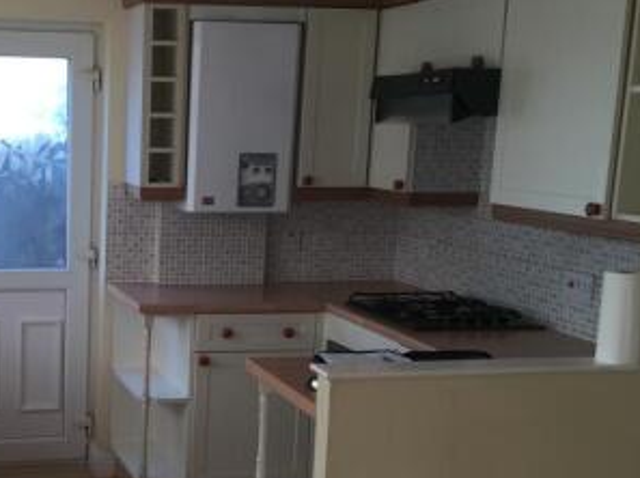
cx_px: 81
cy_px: 328
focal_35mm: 57
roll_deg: -2.0
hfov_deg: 32.4
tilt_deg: -11.6
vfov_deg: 25.4
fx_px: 1053
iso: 32
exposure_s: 1/120
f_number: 2.2
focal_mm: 4.15
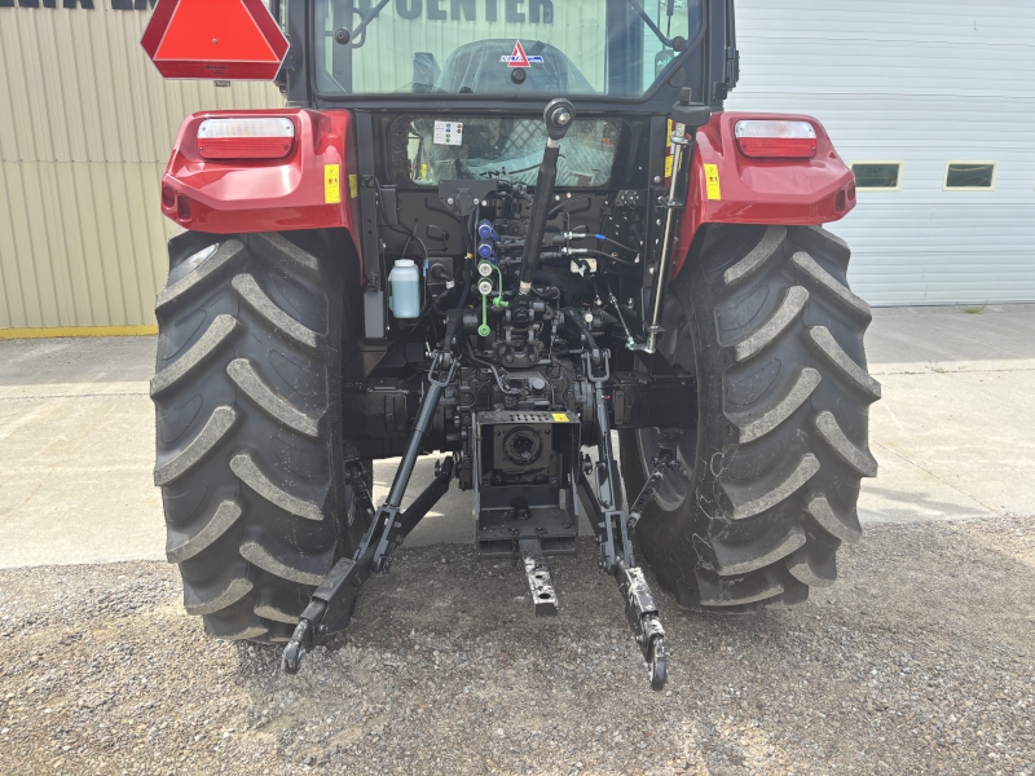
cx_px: 518
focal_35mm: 26
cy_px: 388
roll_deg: +0.0
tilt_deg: -15.0
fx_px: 777
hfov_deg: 67.3
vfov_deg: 53.1
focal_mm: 5.96
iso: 50
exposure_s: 1/477
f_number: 1.6
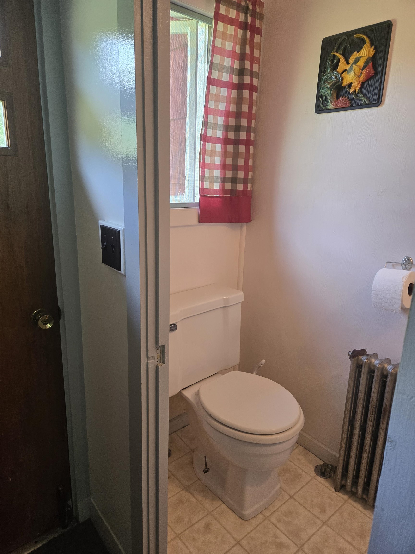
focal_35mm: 23
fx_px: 368
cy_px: 277
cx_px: 208
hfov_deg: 58.9
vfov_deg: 73.9
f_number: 1.8
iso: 200
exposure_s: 1/120
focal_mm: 5.4
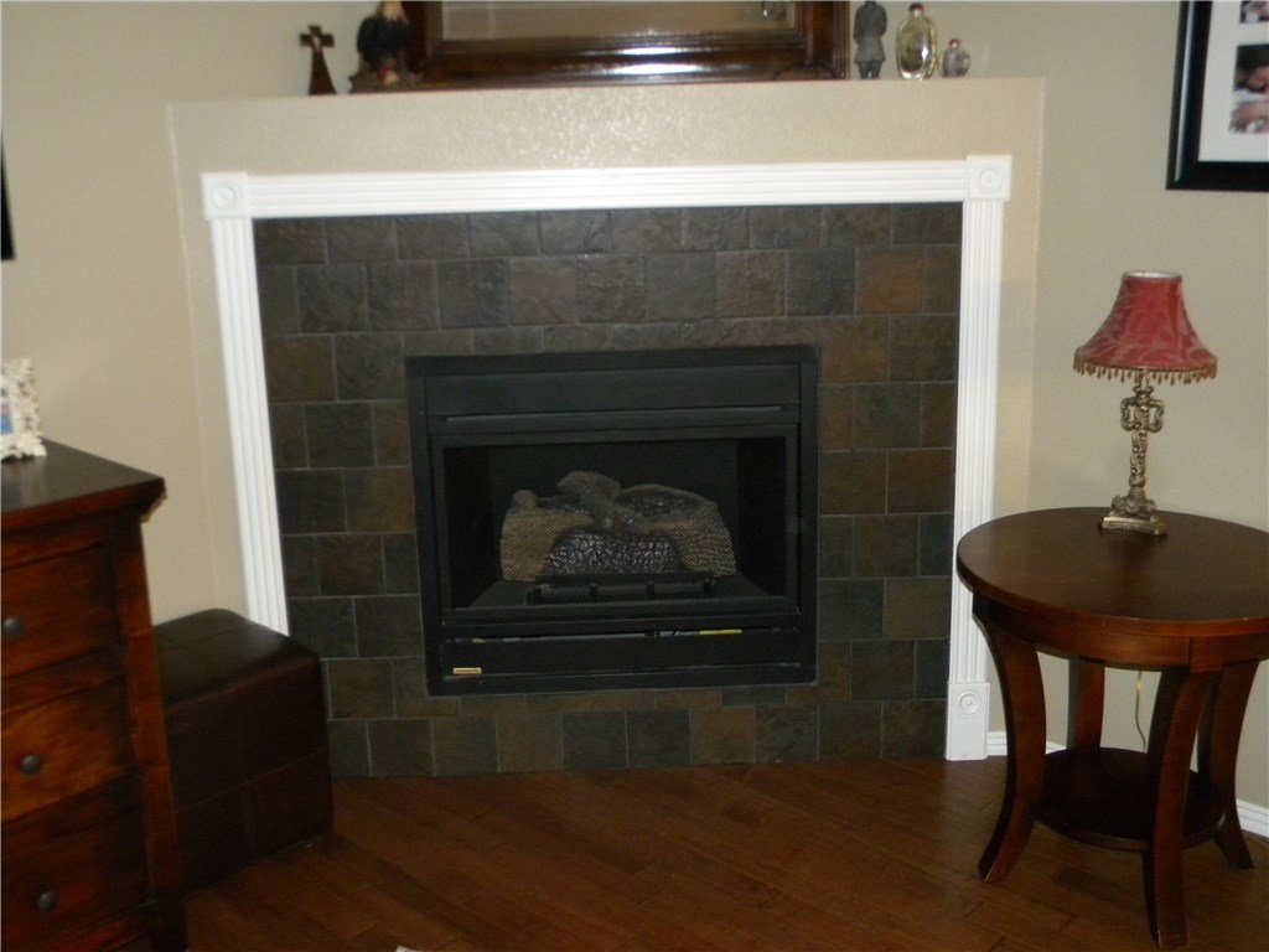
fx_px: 1320
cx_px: 634
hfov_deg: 51.4
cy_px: 476
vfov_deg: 39.7
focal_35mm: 36
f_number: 3.7
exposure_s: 1/30
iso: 400
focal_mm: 6.4
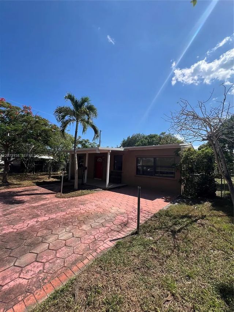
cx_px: 117
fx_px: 117
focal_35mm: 13
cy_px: 156
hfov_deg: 89.9
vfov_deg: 106.2
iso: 32
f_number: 1.8
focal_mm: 1.57
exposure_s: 1/1410
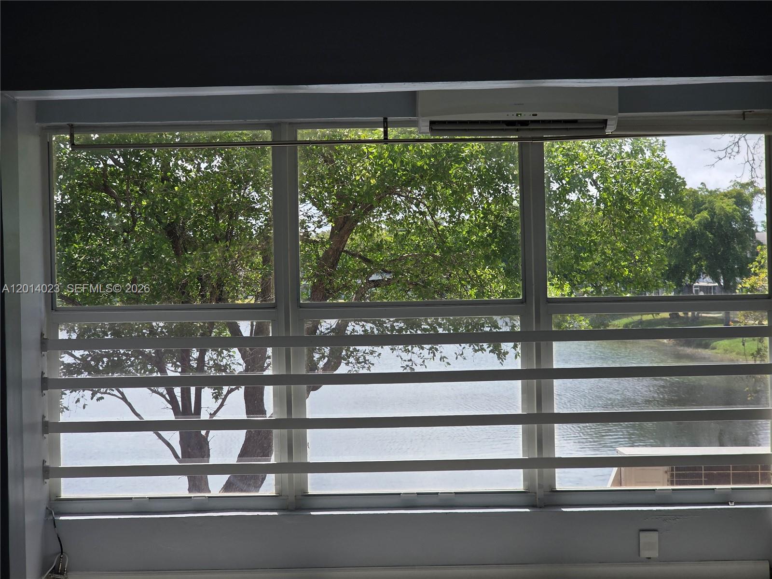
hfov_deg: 28.2
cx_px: 386
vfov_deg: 21.3
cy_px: 290
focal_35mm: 69
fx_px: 1539
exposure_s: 1/425
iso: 50
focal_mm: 7.9
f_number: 2.4
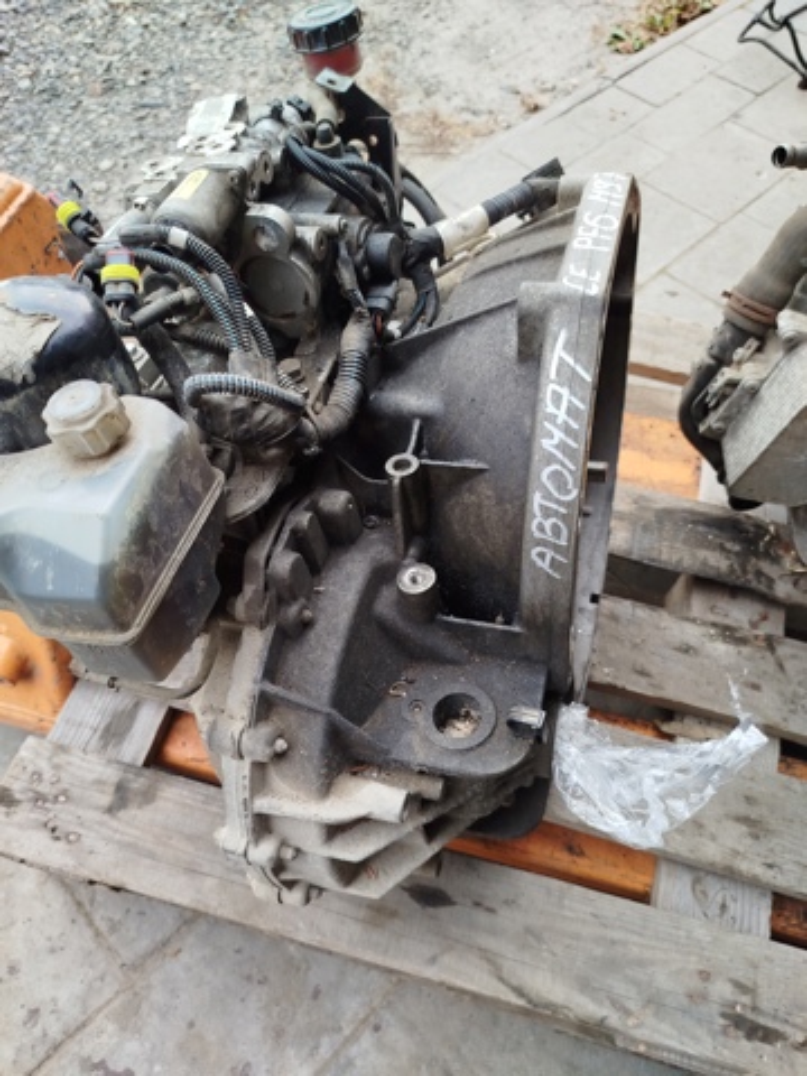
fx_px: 746
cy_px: 538
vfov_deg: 71.6
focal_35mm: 24
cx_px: 404
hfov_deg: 56.8
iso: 50
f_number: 1.7
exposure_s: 1/179
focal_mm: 5.31
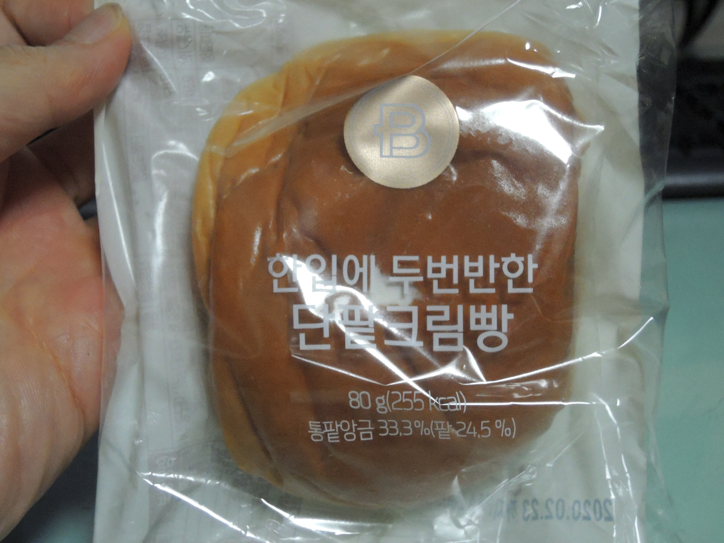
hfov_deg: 38.2
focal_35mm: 50
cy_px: 272
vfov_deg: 29.1
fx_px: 1046
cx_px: 362
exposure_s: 1/50
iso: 1600
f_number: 3.3
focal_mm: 9
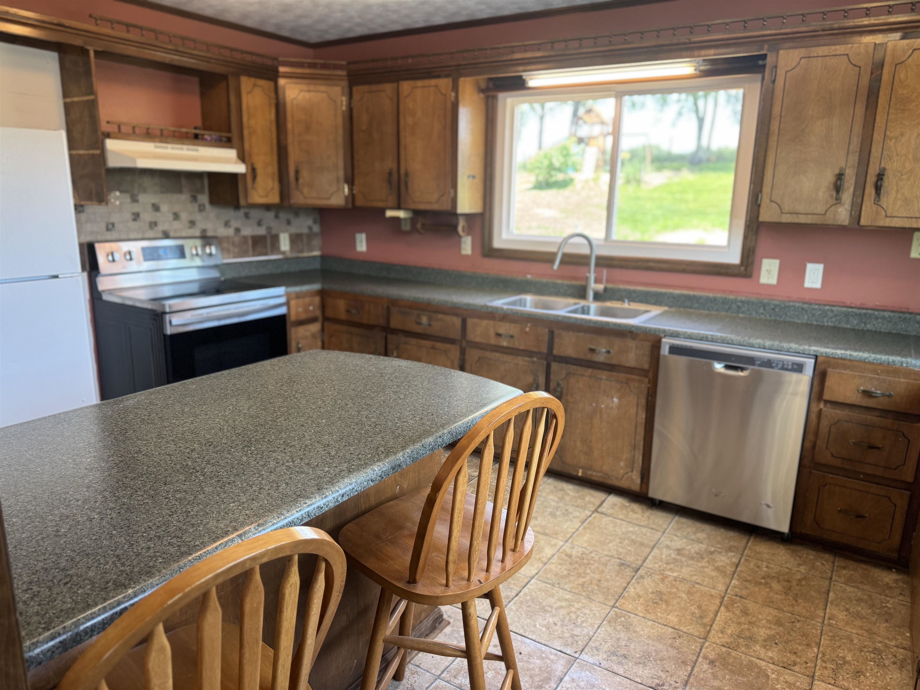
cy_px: 345
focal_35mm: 24
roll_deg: -1.4
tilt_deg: -13.7
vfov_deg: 56.8
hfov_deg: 71.6
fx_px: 638
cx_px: 460
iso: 160
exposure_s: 1/120
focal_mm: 6.76
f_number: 1.78
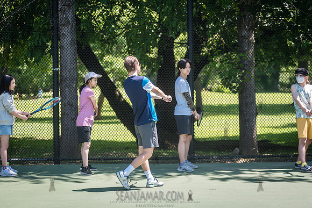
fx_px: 910
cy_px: 104
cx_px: 156
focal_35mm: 105
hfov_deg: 19.5
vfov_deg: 13.0
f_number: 3.2
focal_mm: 105
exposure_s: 1/640
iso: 200
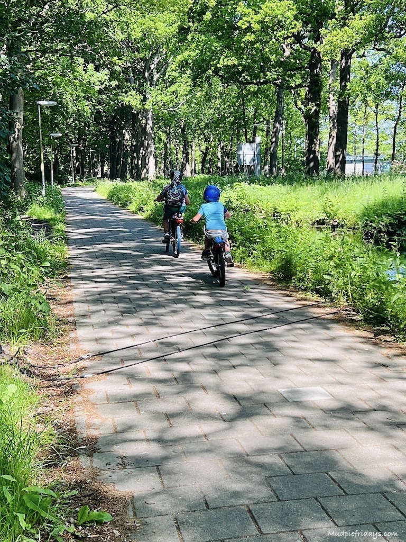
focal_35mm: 32
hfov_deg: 44.2
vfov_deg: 56.8
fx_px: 500
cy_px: 271
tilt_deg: -7.1
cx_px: 203
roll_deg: +1.7
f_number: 1.5
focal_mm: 5.7
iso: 50
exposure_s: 1/628
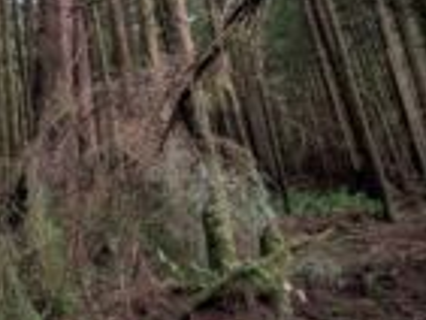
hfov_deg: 43.3
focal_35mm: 34
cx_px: -30
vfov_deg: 39.4
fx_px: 419
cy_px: 44
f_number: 1.95
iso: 159
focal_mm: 2.23
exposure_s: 1/28.3
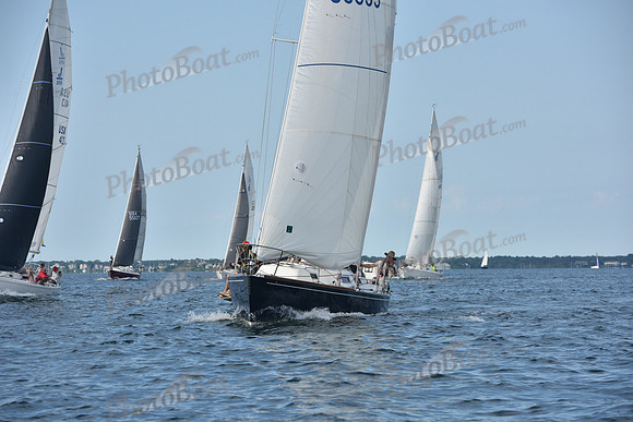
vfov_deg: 7.6
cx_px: 316
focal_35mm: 180
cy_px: 211
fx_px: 3166
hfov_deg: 11.4
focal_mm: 180
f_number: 9
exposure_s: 1/1000
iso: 320
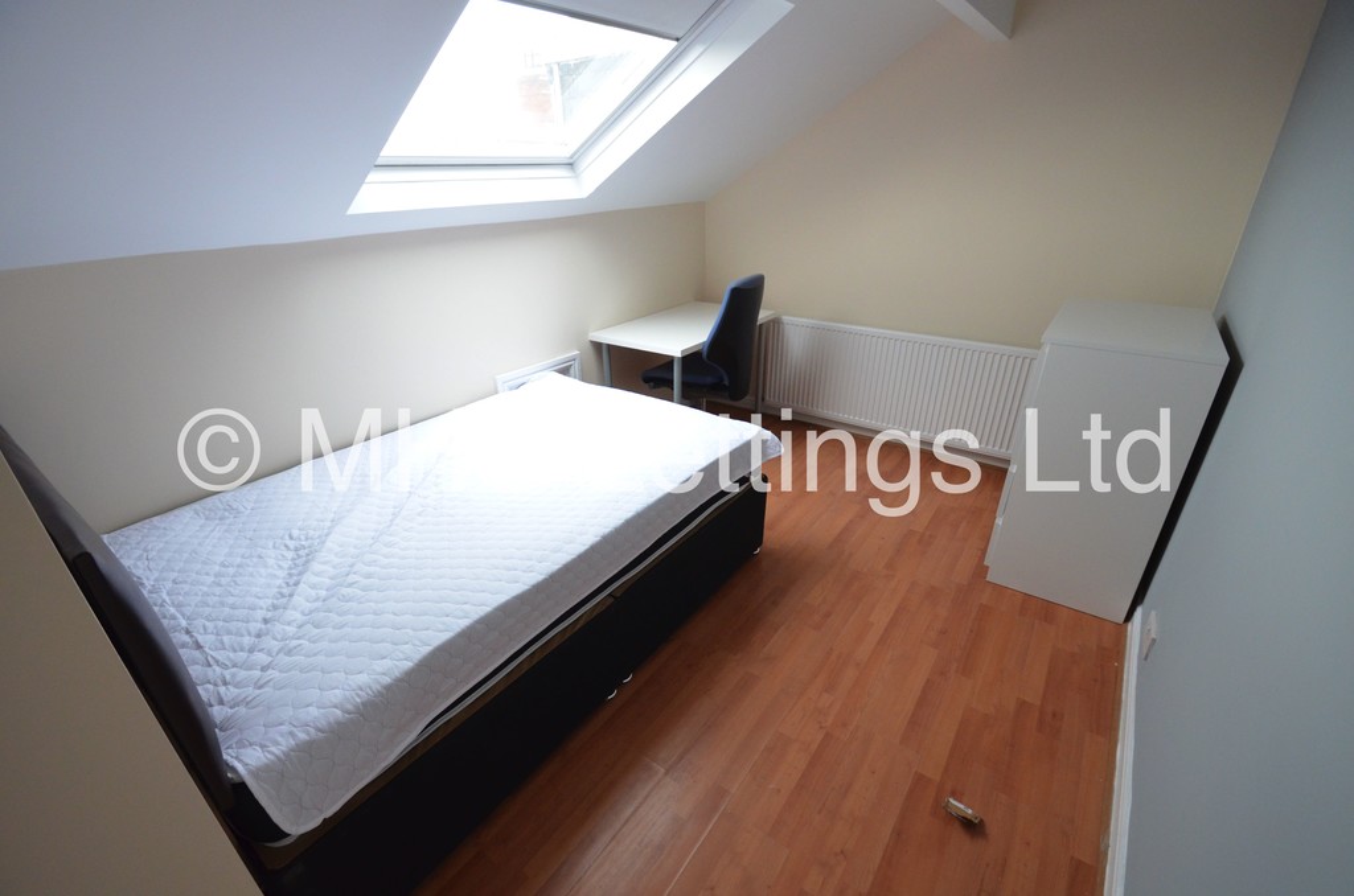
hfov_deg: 100.5
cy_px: 448
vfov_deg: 77.1
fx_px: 563
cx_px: 677
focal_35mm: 15
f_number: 4.5
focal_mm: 10
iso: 2000
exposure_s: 1/500
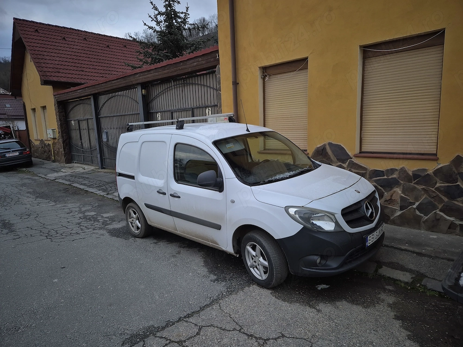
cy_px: 174
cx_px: 232
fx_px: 308
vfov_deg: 58.9
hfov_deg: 73.9
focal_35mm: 23
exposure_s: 1/50
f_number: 1.8
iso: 50
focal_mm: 5.4
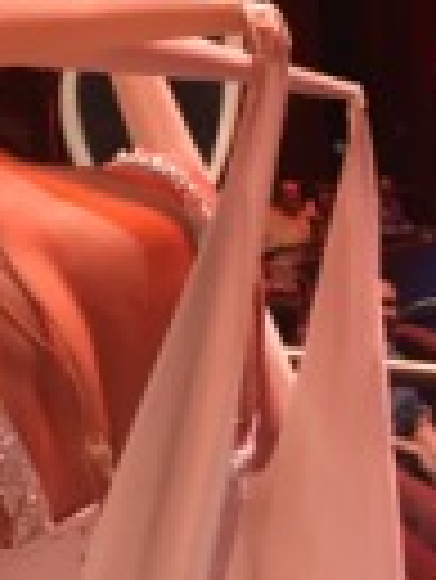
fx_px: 1375
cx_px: 76
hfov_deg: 17.8
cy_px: 279
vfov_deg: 23.8
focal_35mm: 82
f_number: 2.2
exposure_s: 1/17
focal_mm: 4.15
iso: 200
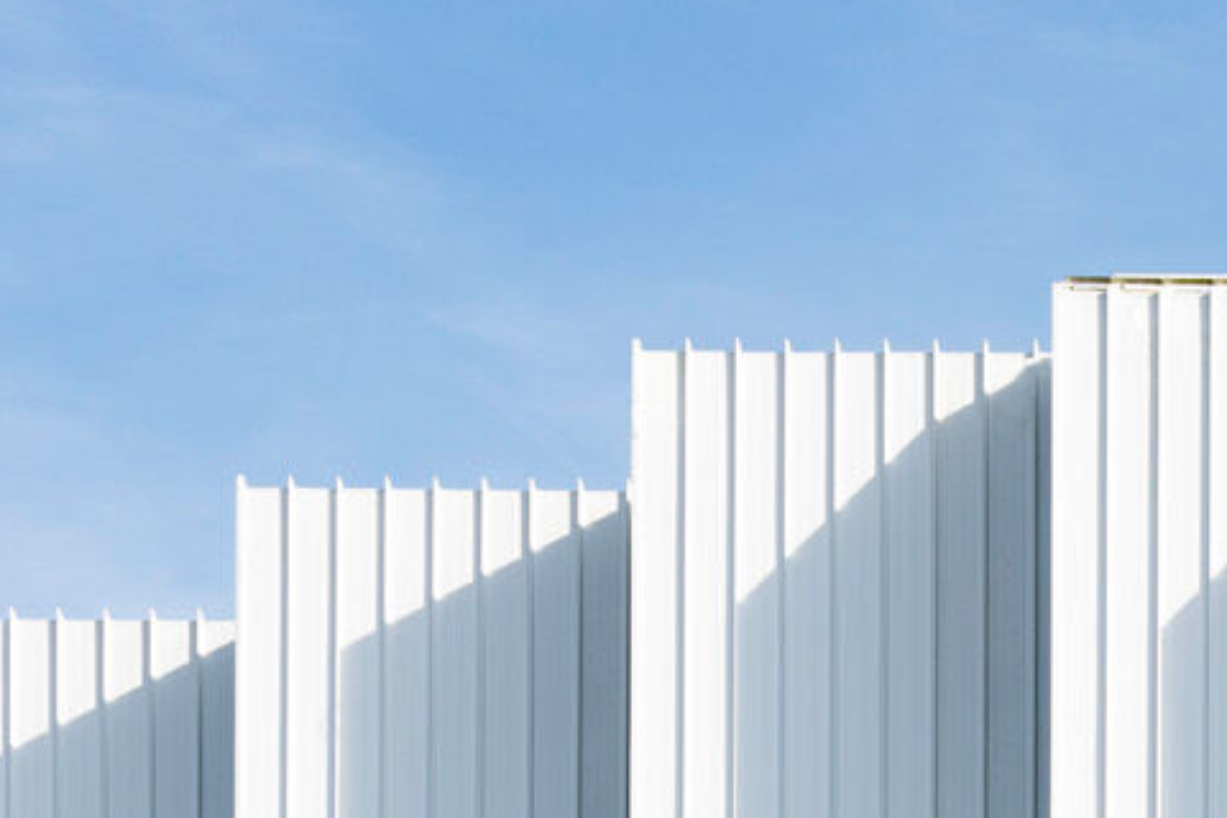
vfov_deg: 7.5
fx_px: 5998
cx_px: 1833
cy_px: 1605
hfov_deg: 11.2
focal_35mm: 176
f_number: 9
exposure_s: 1/320
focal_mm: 44
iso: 125
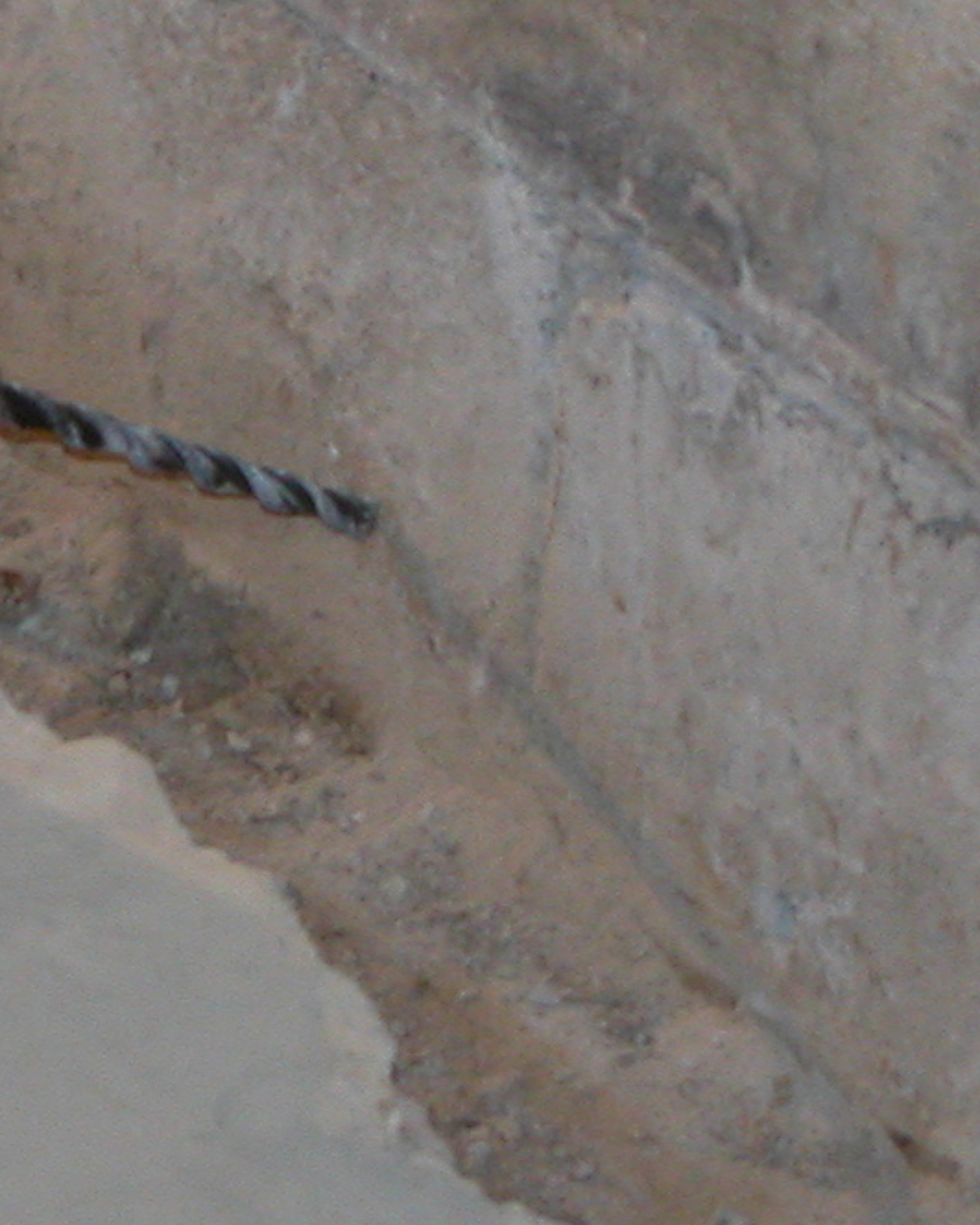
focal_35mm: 369
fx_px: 13381
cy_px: 203
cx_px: -345
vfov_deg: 5.2
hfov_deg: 4.2
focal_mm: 25.4
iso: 200
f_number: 3.6
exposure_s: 1/125
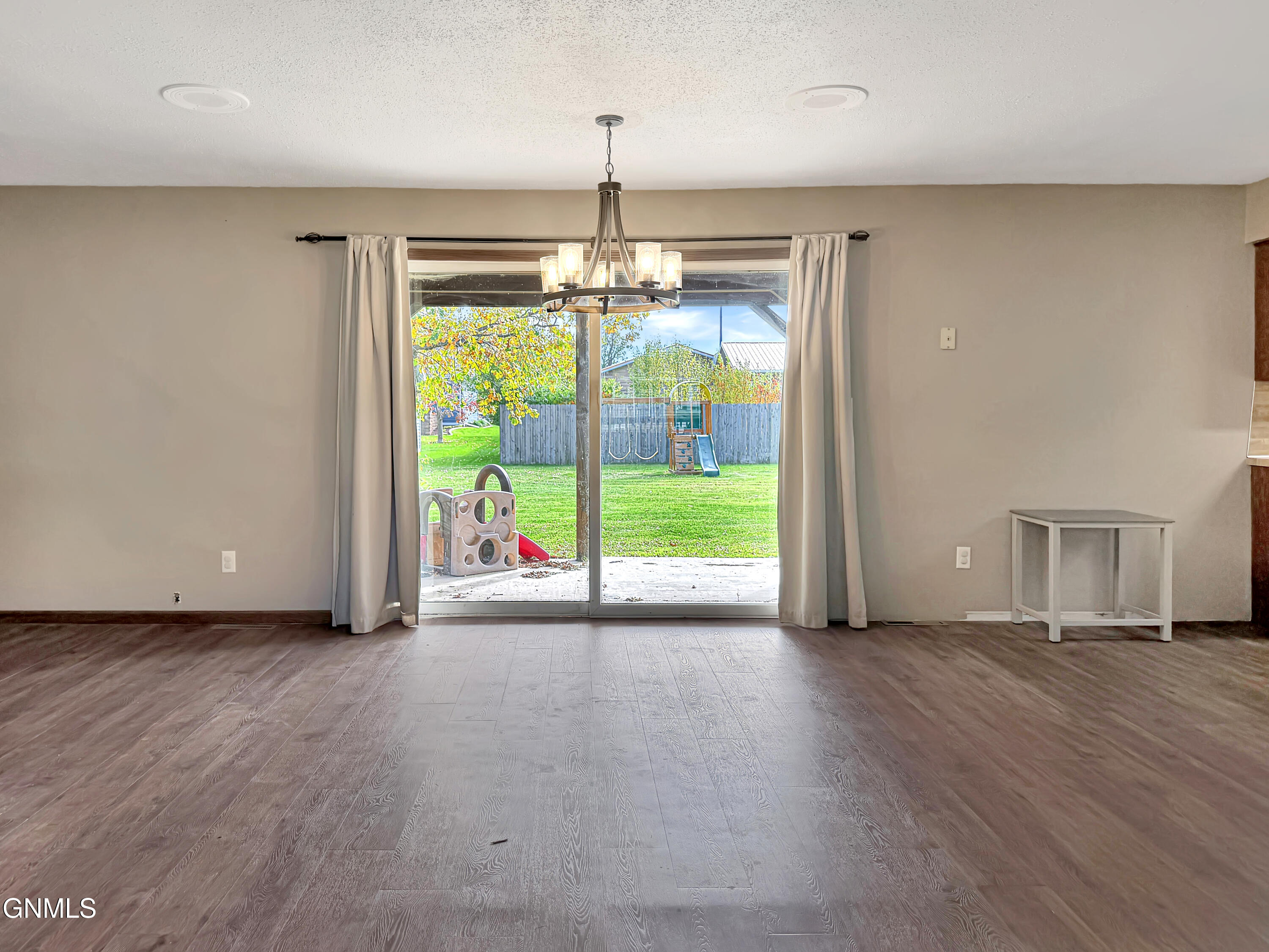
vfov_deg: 56.8
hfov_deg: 71.6
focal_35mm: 24
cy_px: 476
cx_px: 634
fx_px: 880
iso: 80
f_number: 1.78
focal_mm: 6.76
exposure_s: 1/339
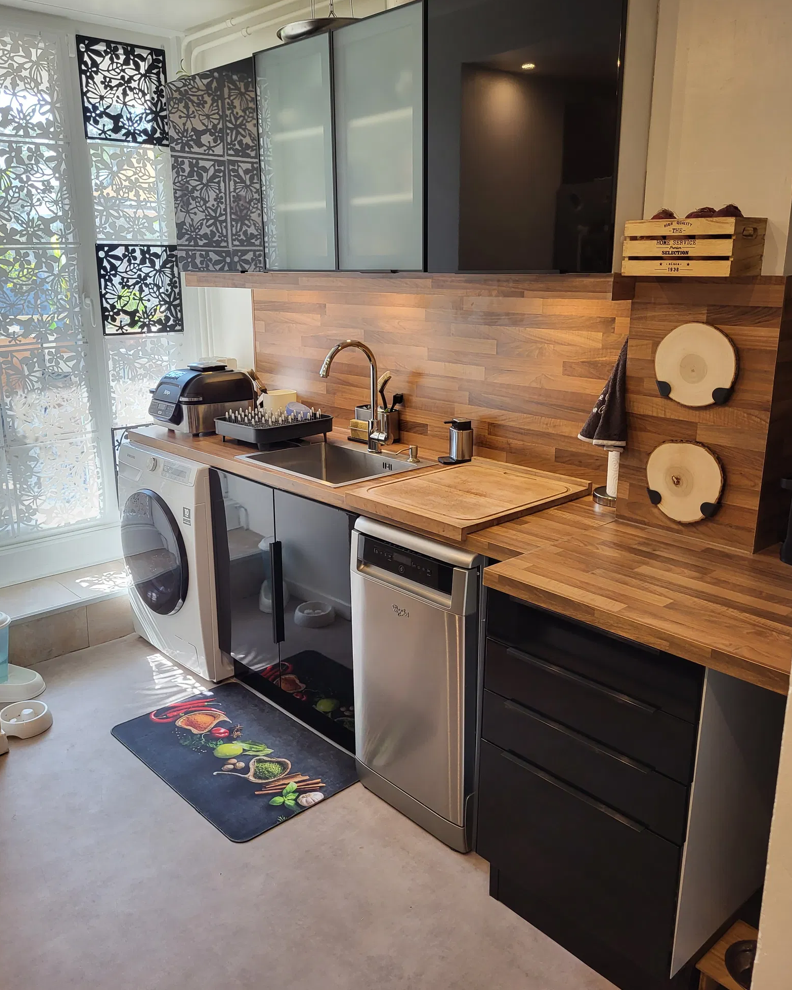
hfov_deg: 51.5
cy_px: 475
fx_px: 820
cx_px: 388
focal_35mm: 28
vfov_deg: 62.2
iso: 100
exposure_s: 1/100
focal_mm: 5.4
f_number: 1.8
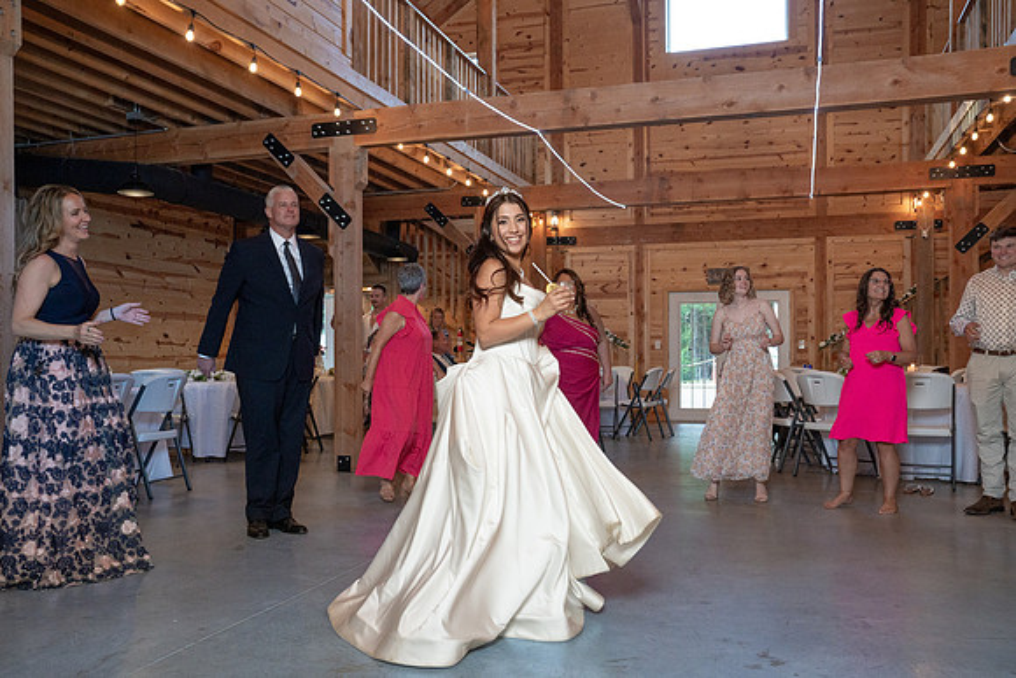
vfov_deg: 41.5
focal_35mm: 32
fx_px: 894
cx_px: 493
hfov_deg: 59.2
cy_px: 354
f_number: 5.6
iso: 2000
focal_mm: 30
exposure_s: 1/200
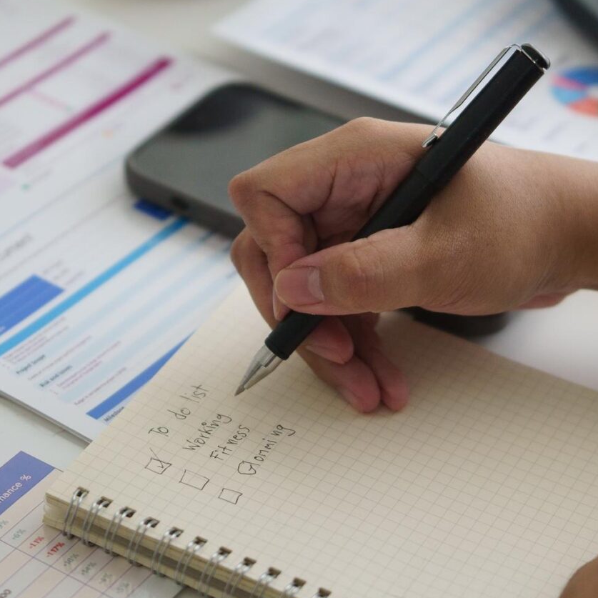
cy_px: 235
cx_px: 364
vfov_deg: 16.5
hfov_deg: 16.5
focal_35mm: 105
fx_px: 2058
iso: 160
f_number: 1.2
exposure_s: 1/800
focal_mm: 27
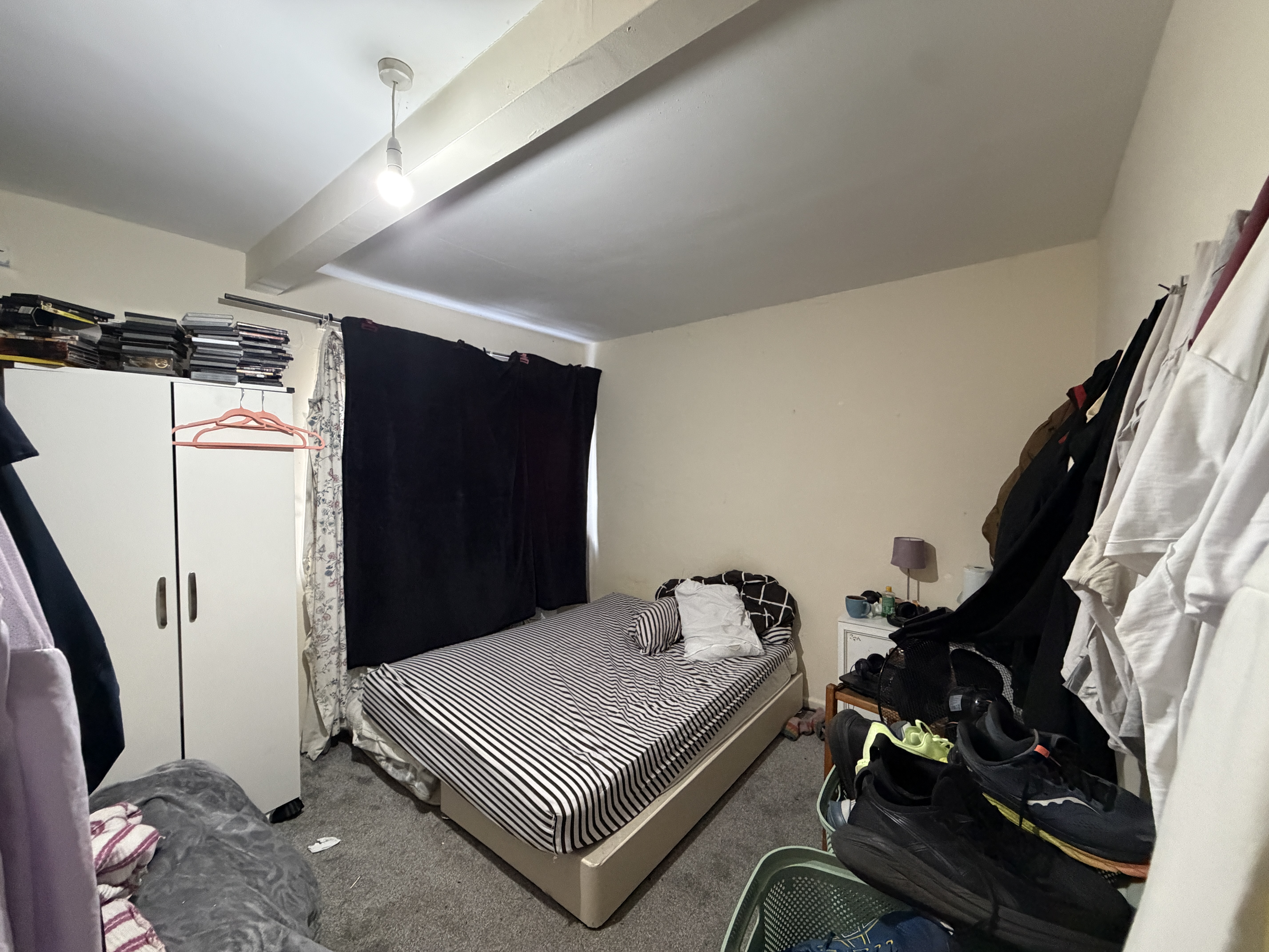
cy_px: 476
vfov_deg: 85.7
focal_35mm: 14
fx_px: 513
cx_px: 634
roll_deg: -0.1
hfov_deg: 102.1
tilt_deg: -1.4
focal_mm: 2.22
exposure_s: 1/50
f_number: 2.2
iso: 640
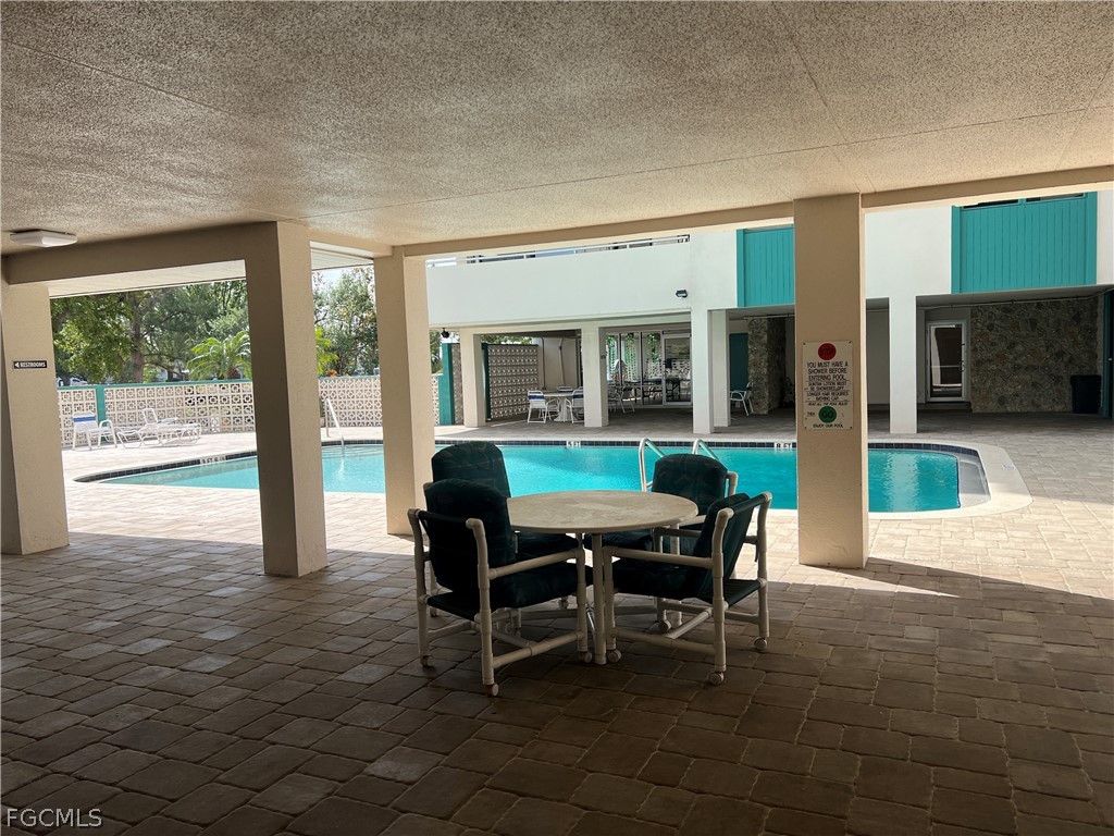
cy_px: 418
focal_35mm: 26
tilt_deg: -4.1
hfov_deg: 67.3
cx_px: 557
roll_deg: +2.4
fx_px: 837
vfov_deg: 53.1
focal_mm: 5.7
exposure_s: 1/1698
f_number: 1.5
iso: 50
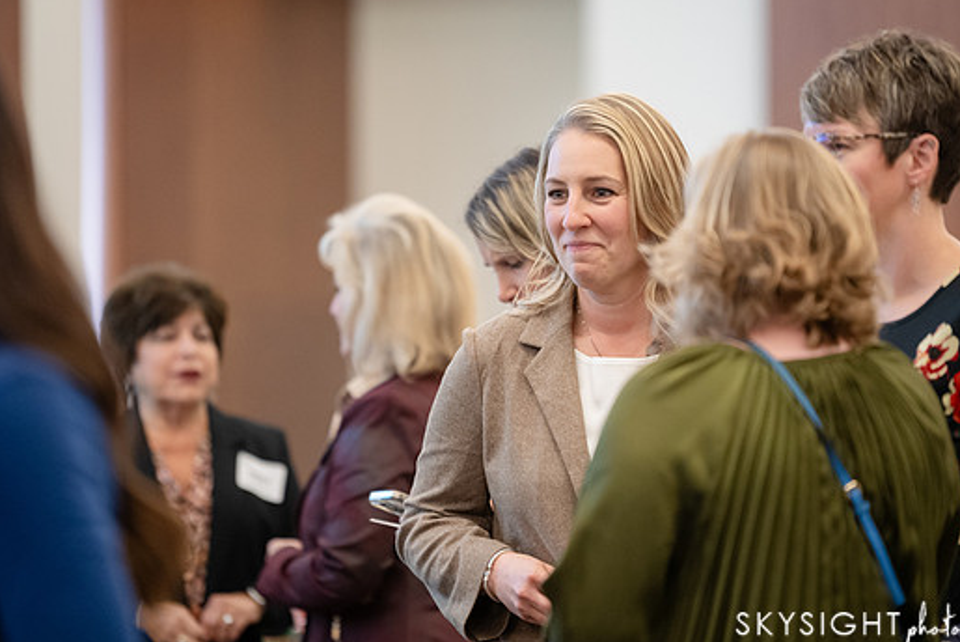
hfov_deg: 8.9
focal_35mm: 230
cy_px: 309
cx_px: 522
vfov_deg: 6.0
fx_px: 6137
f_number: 2.8
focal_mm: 200
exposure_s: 1/250
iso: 3200
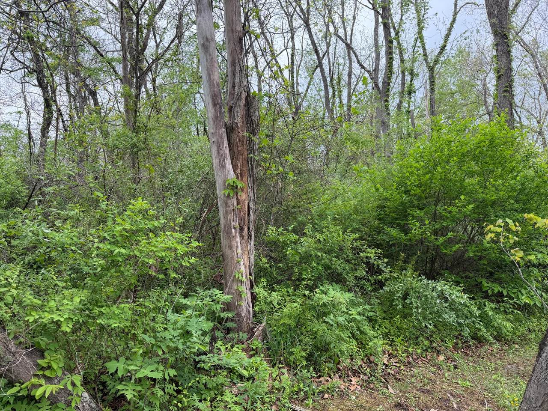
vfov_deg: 56.8
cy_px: 206
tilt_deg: -0.4
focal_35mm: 24
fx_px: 380
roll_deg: -0.1
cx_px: 274
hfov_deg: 71.6
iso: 100
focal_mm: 6.76
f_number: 1.78
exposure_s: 1/715
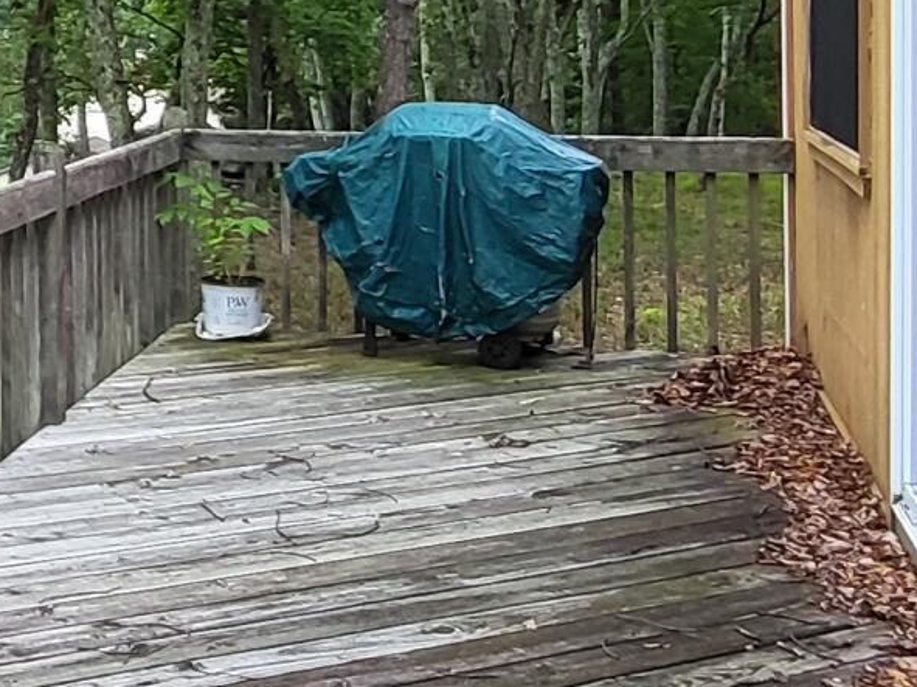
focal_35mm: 66
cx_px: -250
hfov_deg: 25.6
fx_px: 1748
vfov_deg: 21.6
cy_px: 25
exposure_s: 1/60
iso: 64
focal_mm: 1.74
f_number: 2.2
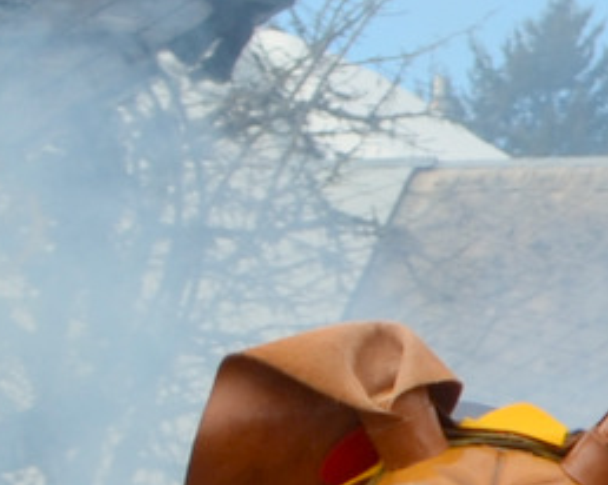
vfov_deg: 7.0
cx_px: 1230
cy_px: 1048
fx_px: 3776
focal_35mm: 210
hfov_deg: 8.7
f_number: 8
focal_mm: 24
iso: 100
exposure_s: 1/200
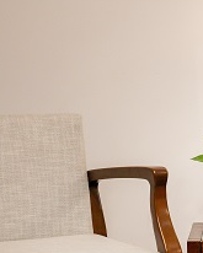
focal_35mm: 175
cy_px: 209
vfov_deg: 11.0
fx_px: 1313
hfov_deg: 8.7
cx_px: 266
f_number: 5
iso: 2000
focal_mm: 55
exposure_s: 1/125
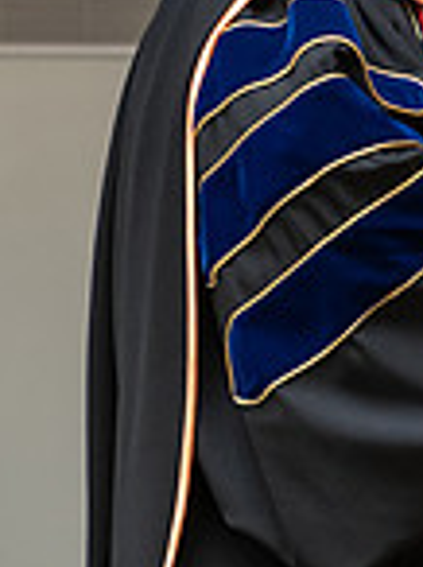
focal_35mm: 253
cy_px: 173
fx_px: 4134
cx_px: 675
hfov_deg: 5.8
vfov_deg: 7.8
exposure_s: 1/250
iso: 1250
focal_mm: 66
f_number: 4.5
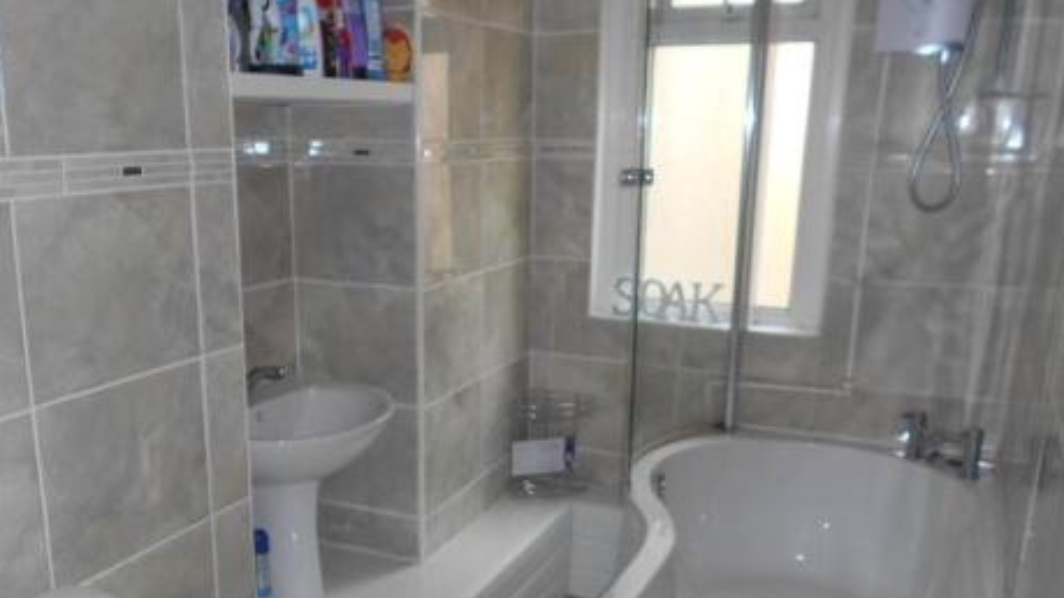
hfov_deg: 55.1
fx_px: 1015
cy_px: 428
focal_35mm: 36
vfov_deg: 32.4
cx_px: 451
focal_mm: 4.6
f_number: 3.2
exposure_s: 1/30
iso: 110
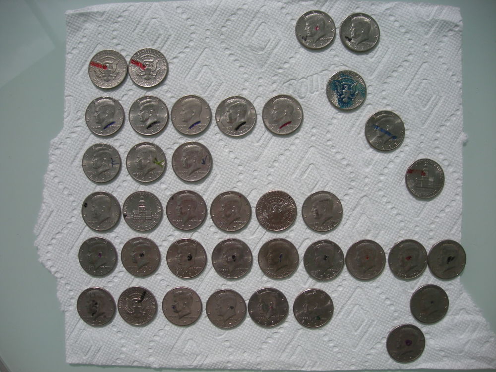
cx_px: 248
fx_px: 502
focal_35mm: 35
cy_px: 186
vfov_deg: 40.7
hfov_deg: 52.6
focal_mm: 5.7
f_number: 5.7
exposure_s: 1/225
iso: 50
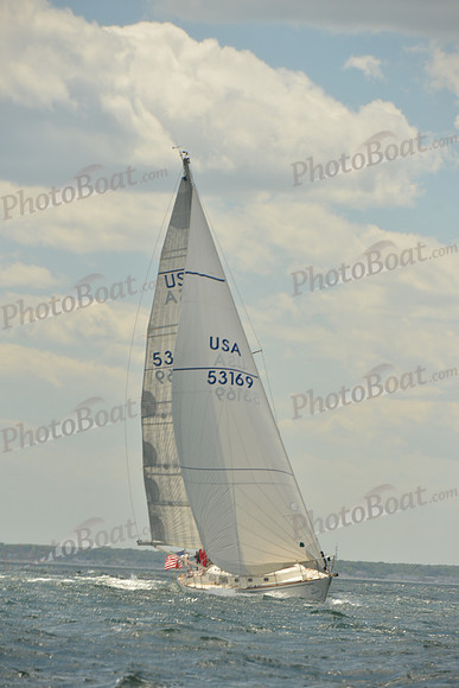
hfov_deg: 7.0
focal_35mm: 195
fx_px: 3727
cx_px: 230
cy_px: 344
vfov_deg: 10.5
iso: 400
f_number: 7.1
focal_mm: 195
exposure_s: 1/800
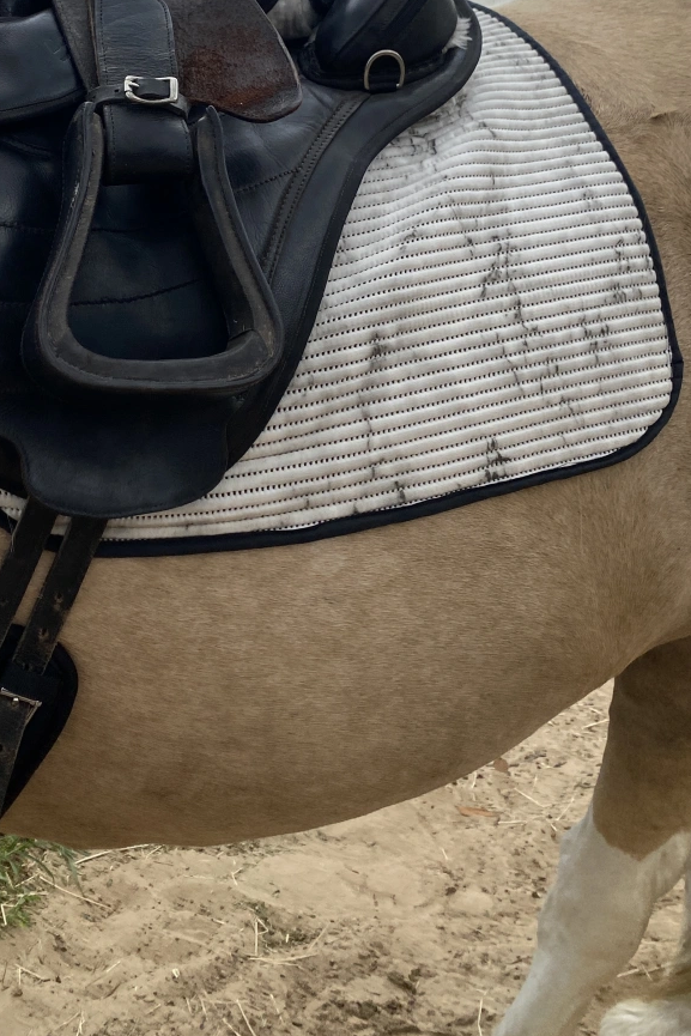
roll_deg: -3.2
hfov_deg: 29.3
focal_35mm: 45
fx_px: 1295
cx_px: 154
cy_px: 204
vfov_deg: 41.7
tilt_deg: -4.8
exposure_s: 1/3731
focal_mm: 4.25
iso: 32
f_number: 1.8
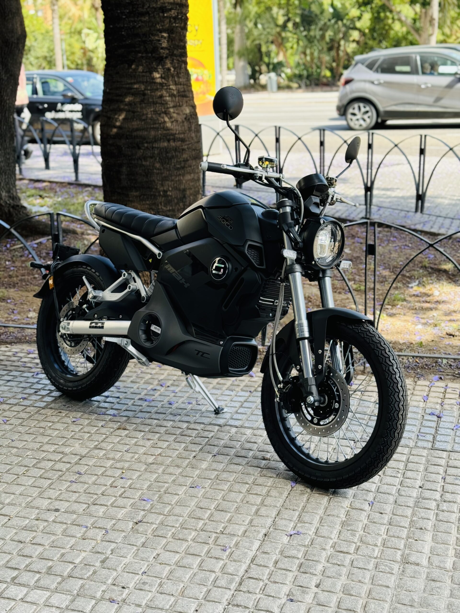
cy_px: 306
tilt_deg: -14.4
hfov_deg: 30.3
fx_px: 850
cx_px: 230
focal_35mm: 48
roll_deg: +1.8
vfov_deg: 39.7
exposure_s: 1/278
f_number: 1.78
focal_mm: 6.76
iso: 64
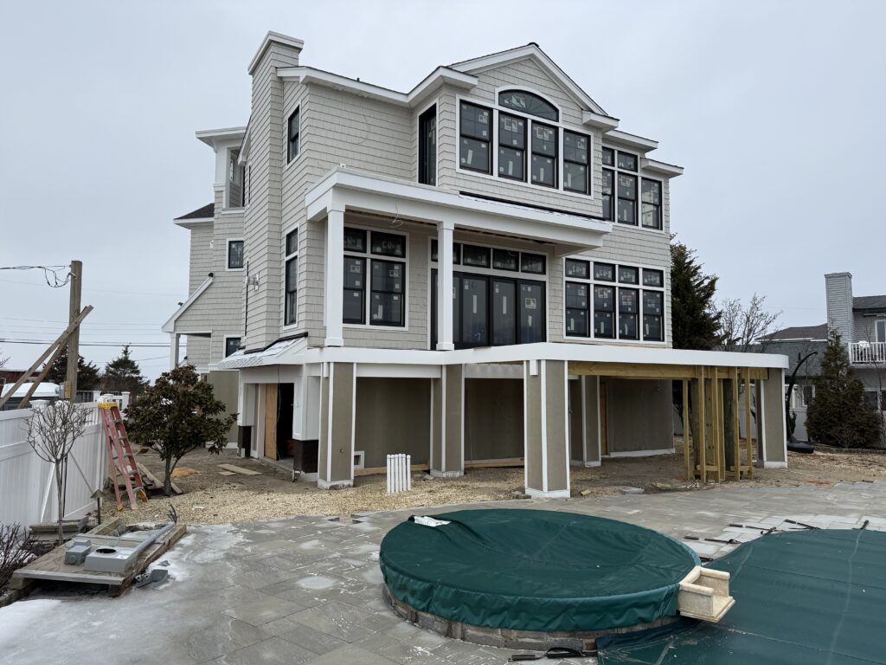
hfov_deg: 71.6
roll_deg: -0.3
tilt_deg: +5.1
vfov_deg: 56.8
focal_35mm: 24
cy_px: 332
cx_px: 443
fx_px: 614
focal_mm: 6.76
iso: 80
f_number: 1.78
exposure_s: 1/3759
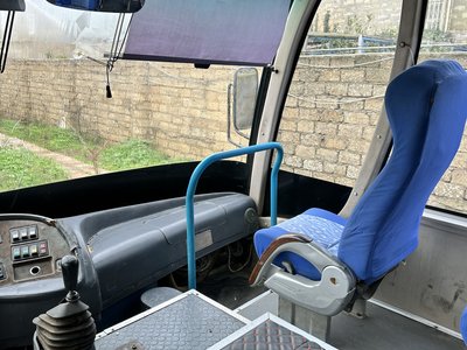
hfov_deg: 71.6
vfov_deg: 56.8
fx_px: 324
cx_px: 234
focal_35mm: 24
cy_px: 175
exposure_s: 1/121
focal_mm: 6.86
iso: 80
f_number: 1.78
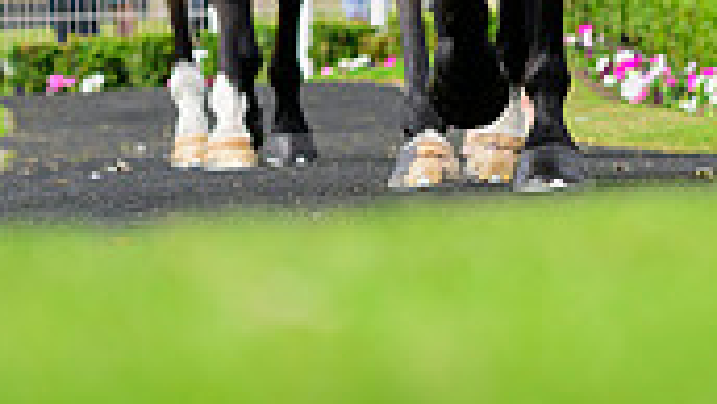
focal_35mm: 431
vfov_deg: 2.8
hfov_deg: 5.0
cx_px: 467
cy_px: -504
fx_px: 8199
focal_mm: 105
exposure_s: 1/1000
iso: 400
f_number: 6.3
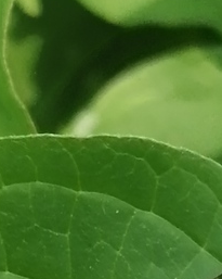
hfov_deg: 6.1
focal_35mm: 253
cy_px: 286
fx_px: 2082
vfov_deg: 7.6
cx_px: 228
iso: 50
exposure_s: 1/327
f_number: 1.8
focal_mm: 3.46
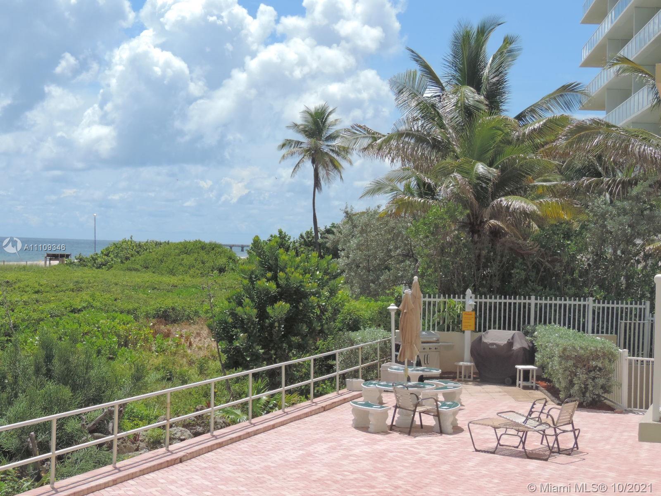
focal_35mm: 60
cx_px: 330
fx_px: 1146
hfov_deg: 32.2
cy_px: 248
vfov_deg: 24.4
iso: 180
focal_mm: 10.7
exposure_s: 1/2000
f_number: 3.7
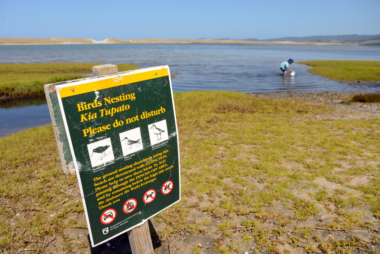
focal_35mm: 28
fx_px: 296
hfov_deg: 65.4
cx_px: 190
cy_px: 127
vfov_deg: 46.4
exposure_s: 1/1000
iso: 400
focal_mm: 28
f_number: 9
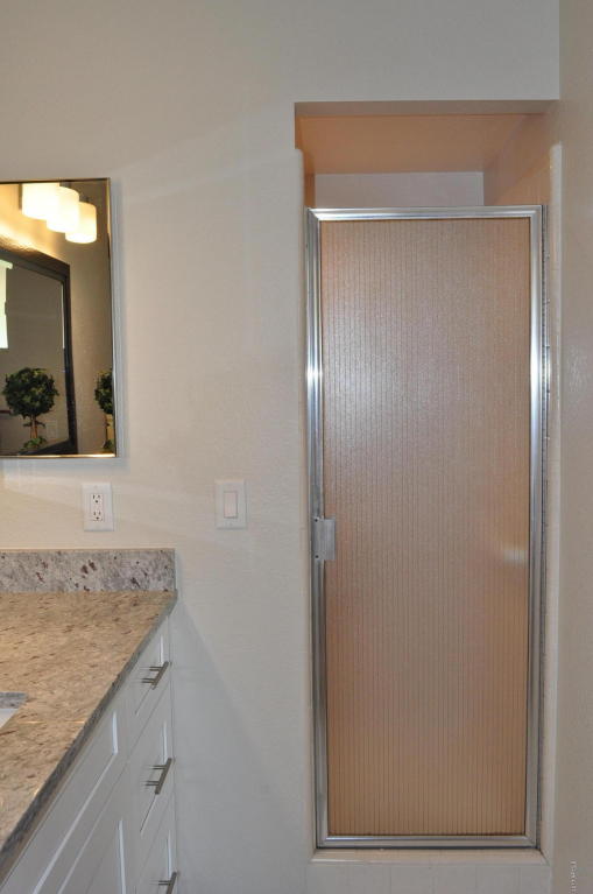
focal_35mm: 33
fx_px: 818
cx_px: 296
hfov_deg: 39.9
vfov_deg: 57.3
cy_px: 447
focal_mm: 22
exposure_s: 1/30
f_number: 11
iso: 500
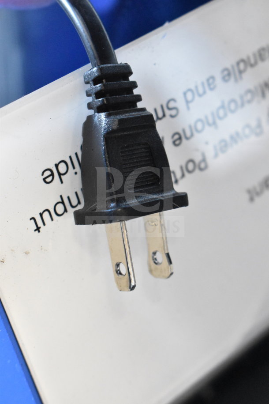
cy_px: 202
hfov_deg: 17.5
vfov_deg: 26.0
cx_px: 134
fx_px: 874
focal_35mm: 78
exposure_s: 1/80
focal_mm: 52
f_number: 5.6
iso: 7200
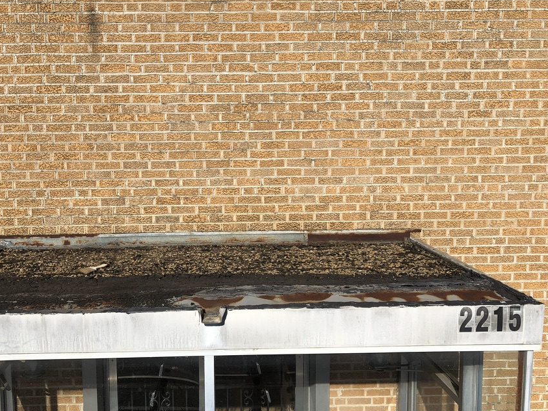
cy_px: 199
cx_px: 216
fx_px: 538
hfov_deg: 53.5
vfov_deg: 41.8
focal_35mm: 34
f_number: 1.8
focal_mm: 4
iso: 25
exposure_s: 1/5348
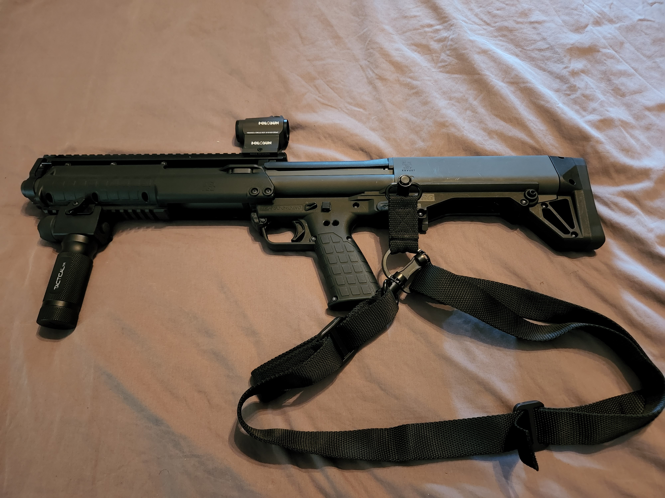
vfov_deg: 58.9
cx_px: 332
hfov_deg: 73.9
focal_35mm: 23
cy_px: 249
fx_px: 442
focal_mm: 5.4
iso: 800
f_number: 1.8
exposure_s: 1/24
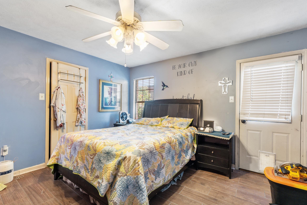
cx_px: 150
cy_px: 106
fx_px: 136
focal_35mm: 16
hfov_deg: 96.7
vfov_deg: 73.7
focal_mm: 10
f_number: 6.3
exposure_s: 1/60
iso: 400
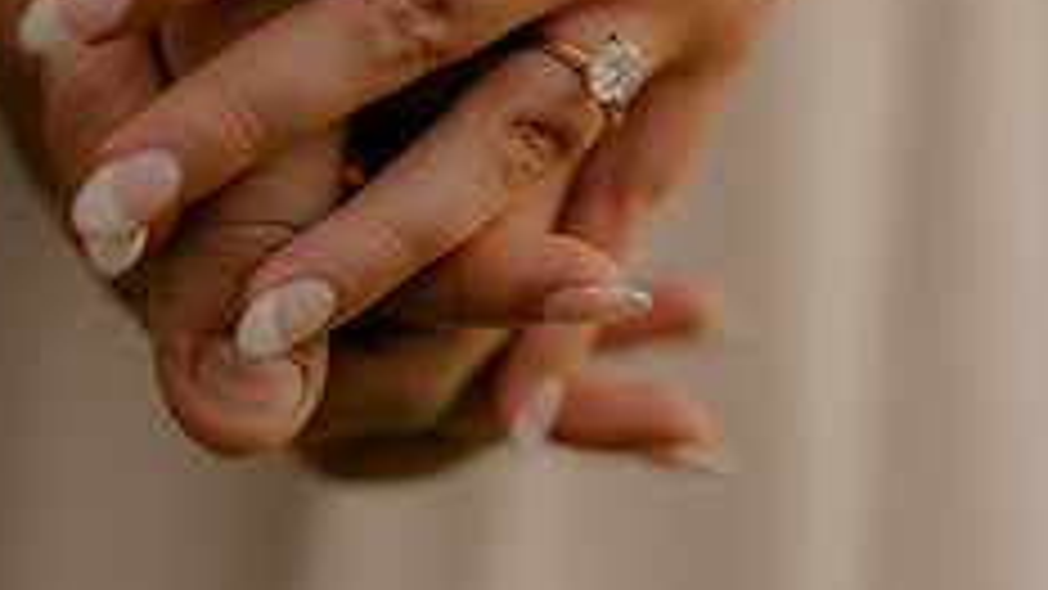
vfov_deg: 12.0
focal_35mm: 101
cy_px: 333
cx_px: 607
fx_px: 2806
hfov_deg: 21.1
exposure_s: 1/500
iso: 200
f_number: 2.2
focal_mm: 50
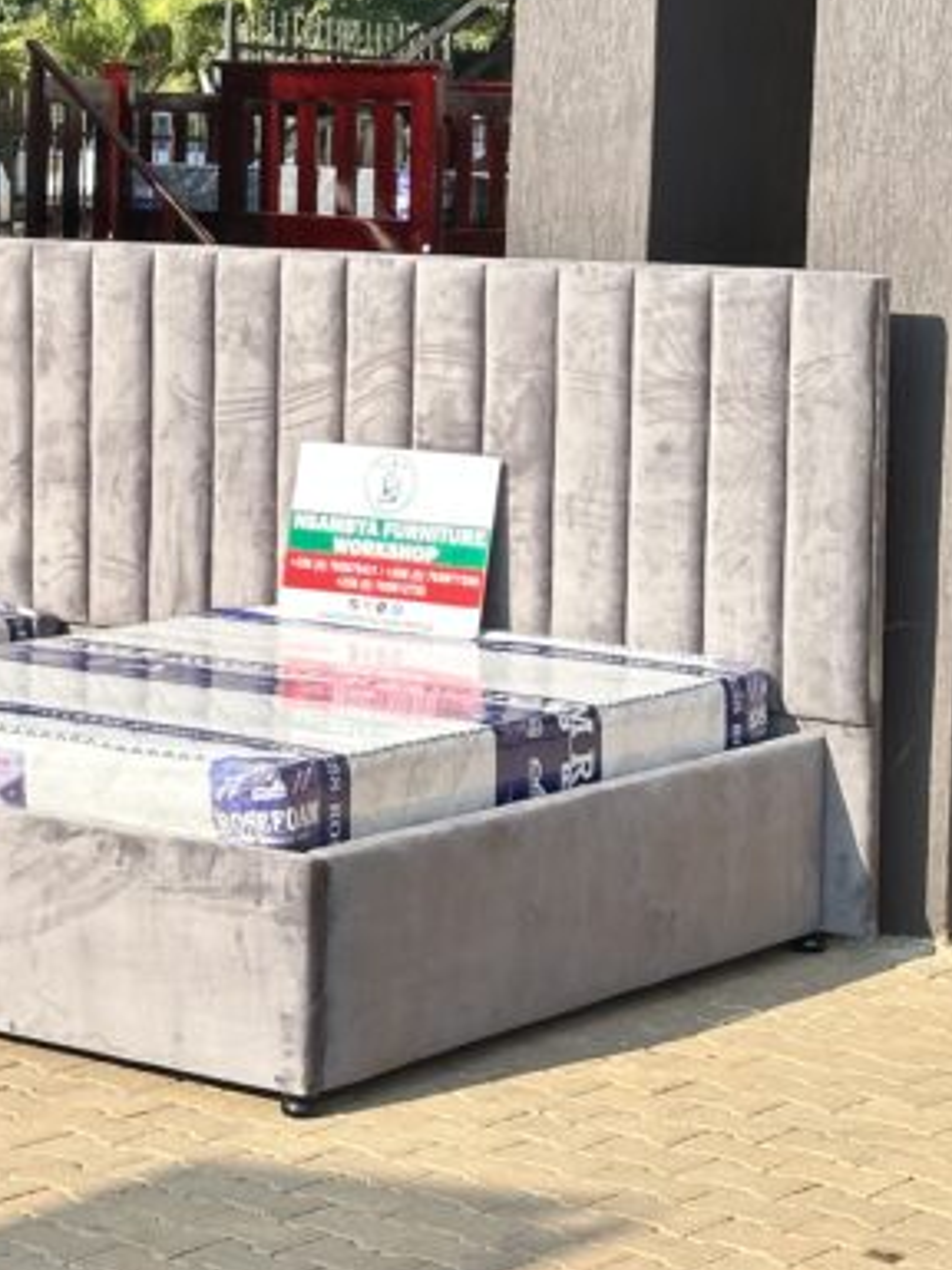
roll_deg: -2.5
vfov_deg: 19.5
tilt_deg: -2.3
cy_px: 318
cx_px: -3
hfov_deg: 14.6
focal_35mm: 100
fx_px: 3667
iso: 64
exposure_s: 1/1019
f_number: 1.78
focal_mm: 6.86
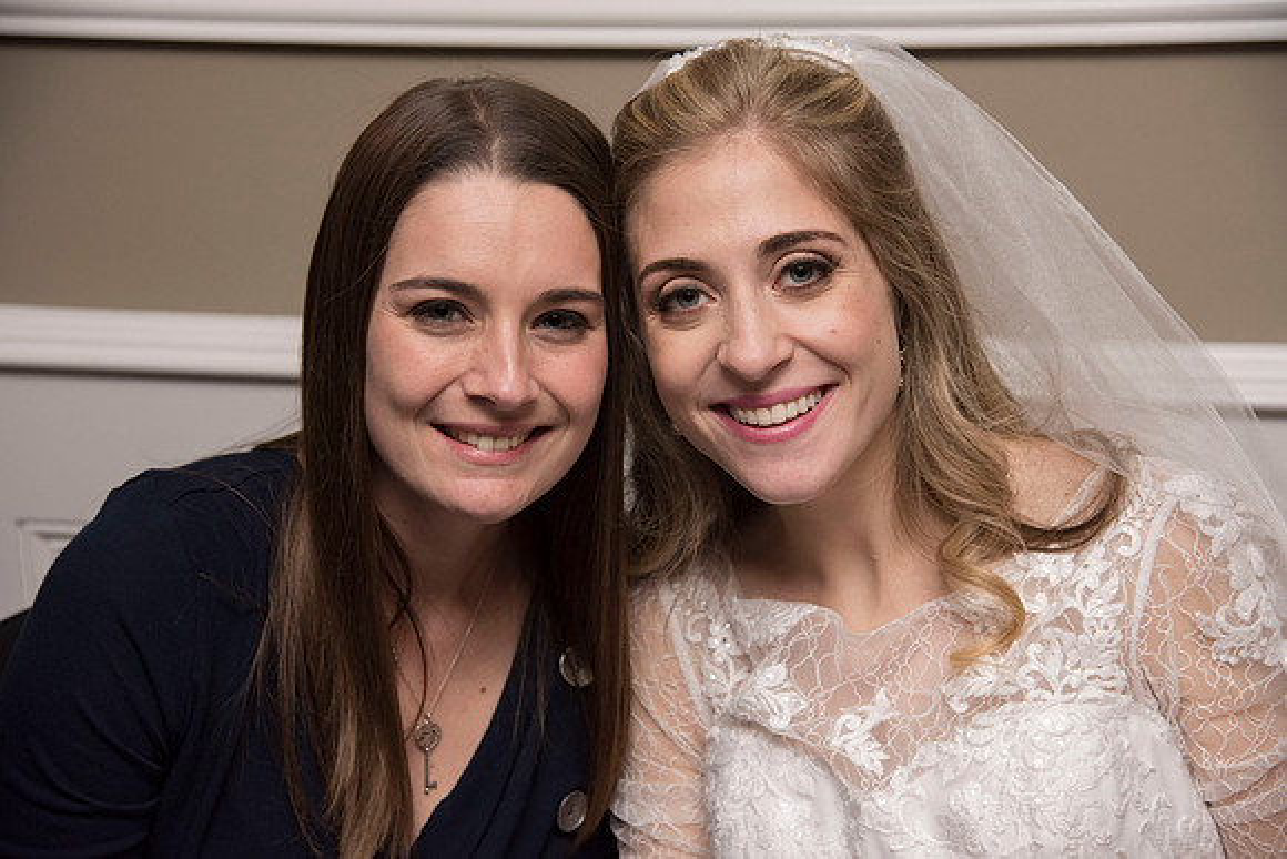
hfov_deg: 30.5
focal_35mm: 66
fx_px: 2360
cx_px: 644
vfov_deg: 20.6
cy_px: 430
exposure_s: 1/200
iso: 2000
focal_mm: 66
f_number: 5
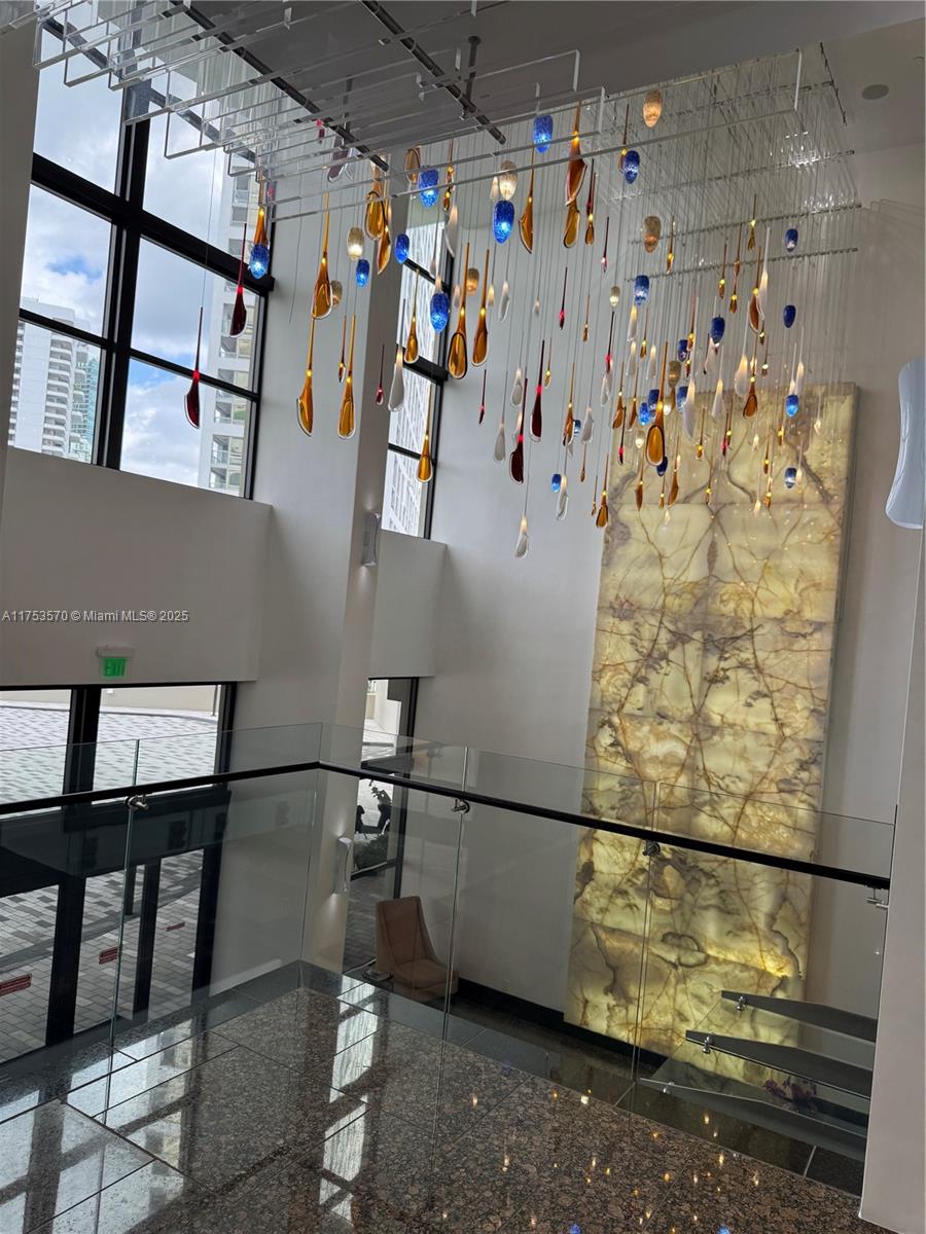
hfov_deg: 56.8
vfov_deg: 71.6
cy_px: 617
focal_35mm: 24
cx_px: 463
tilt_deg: +0.2
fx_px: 856
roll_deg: -4.3
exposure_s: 1/312
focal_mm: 6.76
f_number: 1.78
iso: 80
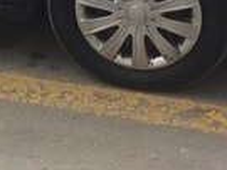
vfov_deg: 9.9
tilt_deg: -13.7
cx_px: -104
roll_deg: +3.6
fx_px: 930
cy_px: -124
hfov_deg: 13.2
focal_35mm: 142
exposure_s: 1/115
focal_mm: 4.15
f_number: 2.2
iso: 32
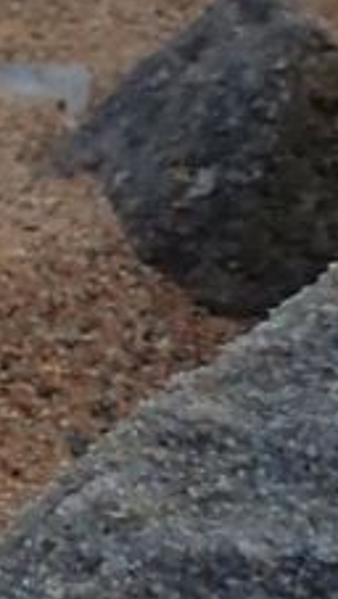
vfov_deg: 7.5
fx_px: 4580
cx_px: -2144
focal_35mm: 288
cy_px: 90
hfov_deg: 3.4
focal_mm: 5.5
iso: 100
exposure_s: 1/640
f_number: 3.2
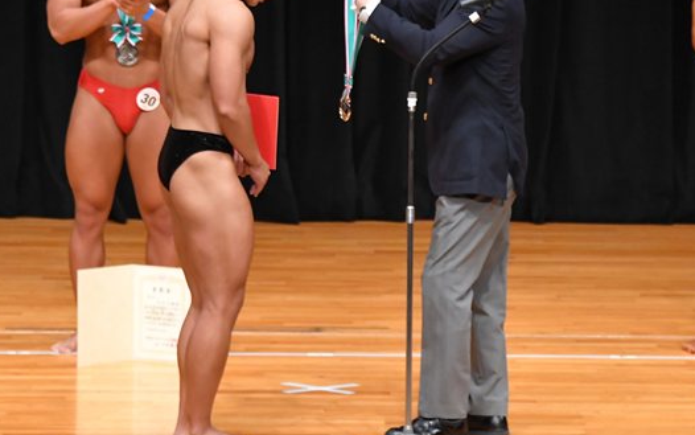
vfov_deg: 3.4
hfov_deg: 5.5
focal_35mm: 383
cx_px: 412
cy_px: 172
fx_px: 7256
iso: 4000
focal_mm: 170
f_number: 5.6
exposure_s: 1/400
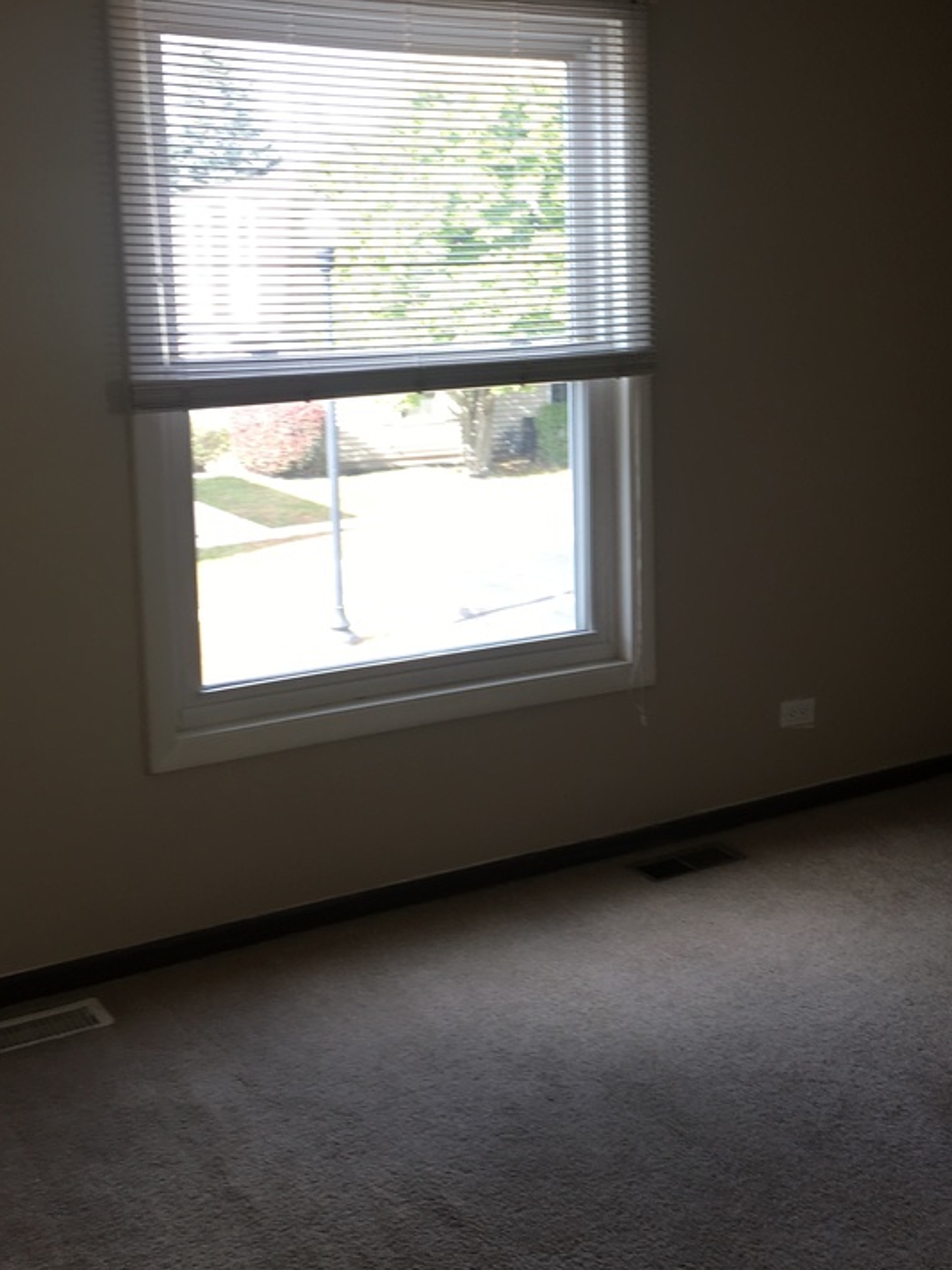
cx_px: 642
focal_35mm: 44
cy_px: 496
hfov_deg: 32.6
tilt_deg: -9.3
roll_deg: +0.8
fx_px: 1613
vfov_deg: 42.7
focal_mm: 4.15
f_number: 2.2
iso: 25
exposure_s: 1/60
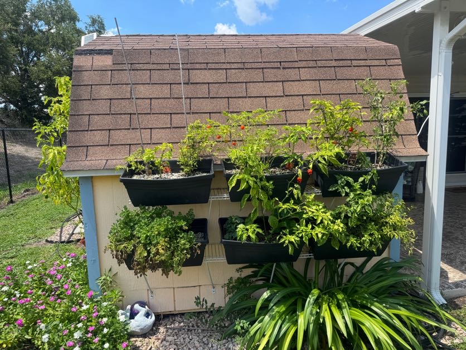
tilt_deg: -7.2
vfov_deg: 56.8
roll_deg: +1.2
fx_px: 323
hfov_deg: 71.6
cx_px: 233
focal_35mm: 24
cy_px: 175
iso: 80
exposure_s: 1/1339
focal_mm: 6.76
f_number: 1.78
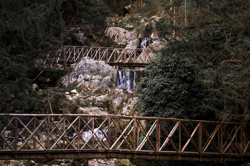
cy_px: 80
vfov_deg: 13.2
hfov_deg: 19.7
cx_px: 112
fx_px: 721
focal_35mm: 104
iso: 200
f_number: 4.5
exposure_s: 1/125
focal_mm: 43
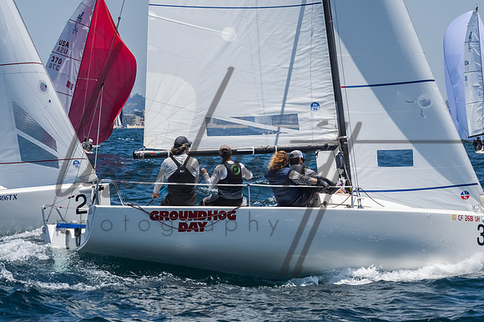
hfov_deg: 10.1
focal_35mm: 203
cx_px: 227
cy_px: 160
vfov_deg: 6.8
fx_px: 2727
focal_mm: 122
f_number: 14
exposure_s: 1/1600
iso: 640
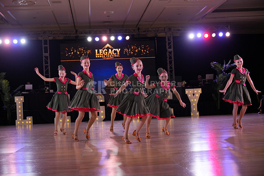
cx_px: 132
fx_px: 433
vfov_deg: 23.0
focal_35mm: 59
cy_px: 88
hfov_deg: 33.9
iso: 1000
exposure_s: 1/500
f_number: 3.5
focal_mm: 59
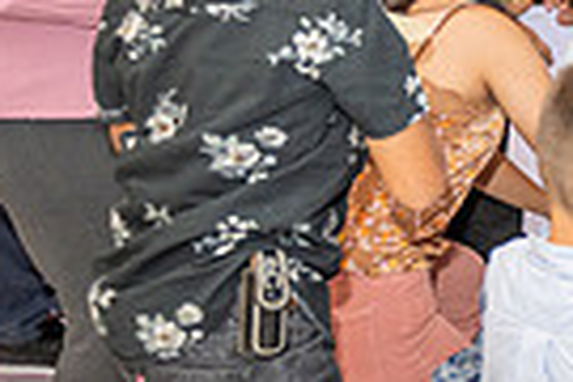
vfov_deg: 13.3
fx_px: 1639
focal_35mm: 103
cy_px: 176
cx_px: 1108
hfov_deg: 16.0
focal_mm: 24
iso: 800
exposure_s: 1/160
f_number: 3.2
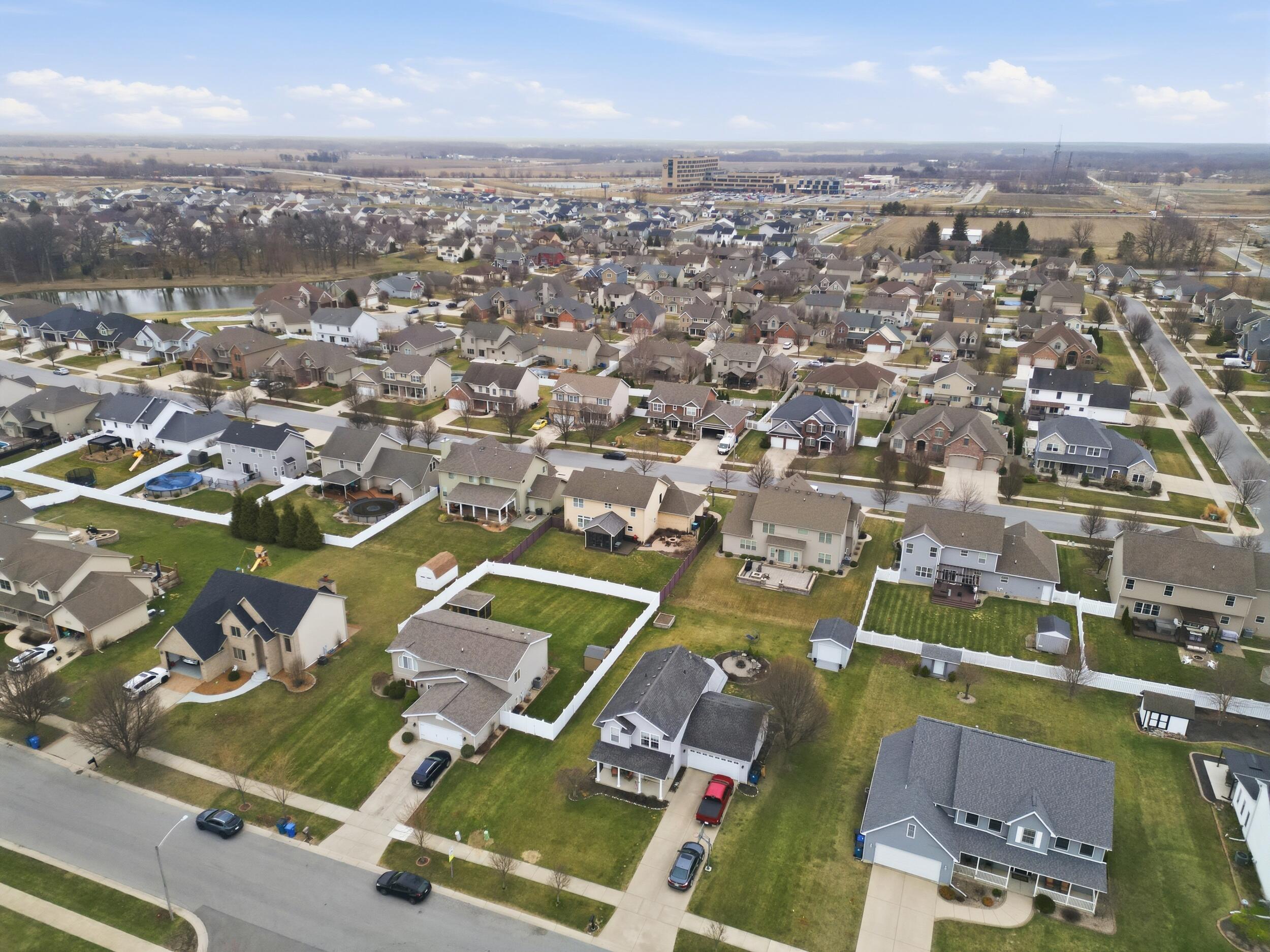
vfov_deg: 56.8
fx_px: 881
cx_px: 635
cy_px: 476
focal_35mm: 24
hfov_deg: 71.6
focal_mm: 6.7
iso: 200
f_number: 1.7
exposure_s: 1/400
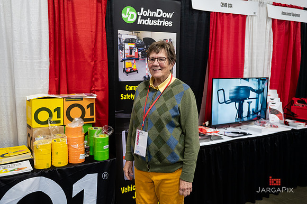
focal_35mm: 35
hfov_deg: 55.1
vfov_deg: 38.3
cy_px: 97
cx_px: 153
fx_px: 294
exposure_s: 1/200
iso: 2500
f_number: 3.2
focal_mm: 32
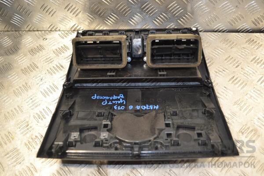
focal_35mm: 33
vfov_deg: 40.0
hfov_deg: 57.2
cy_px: 88
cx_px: 132
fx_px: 242
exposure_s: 1/80
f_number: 4
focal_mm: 22
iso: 400
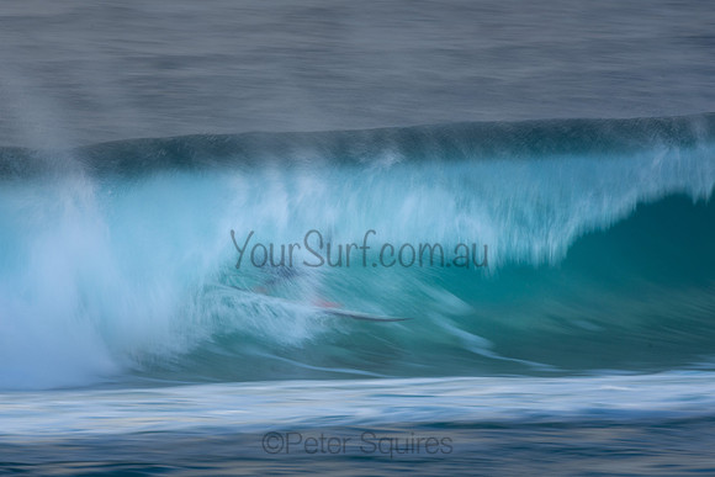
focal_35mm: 864
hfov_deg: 2.4
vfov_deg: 1.6
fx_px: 17169
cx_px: 360
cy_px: 205
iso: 100
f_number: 20
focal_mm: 500
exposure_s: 1/20
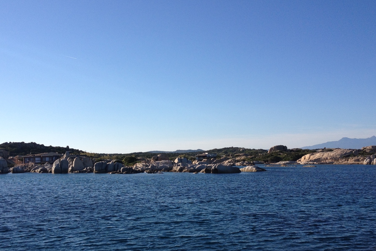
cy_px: 145
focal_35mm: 47
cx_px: 182
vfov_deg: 28.6
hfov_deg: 41.9
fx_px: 491
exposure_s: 1/2045
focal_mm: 4.28
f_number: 2.4
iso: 64
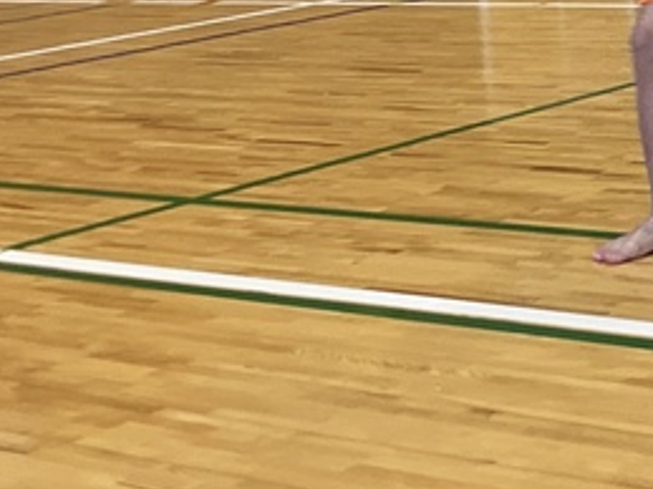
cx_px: 802
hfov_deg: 16.8
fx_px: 2112
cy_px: -139
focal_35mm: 112
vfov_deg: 12.8
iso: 50
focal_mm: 3
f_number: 1.8
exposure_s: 1/122
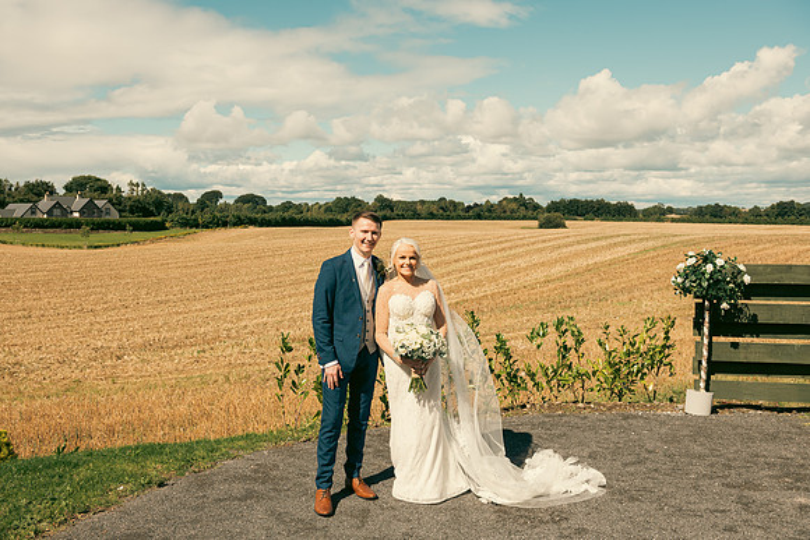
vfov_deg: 38.9
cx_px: 405
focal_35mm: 34
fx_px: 765
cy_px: 270
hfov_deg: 55.8
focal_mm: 34
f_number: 5.6
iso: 100
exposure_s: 1/800
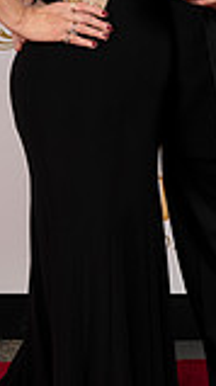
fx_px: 1094
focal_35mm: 107
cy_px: 63
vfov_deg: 19.7
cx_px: 182
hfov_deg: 11.2
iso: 64
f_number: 11
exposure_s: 1/125
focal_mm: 36
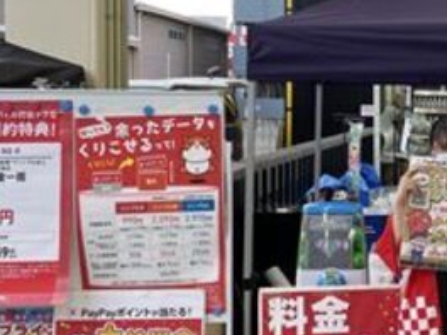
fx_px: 762
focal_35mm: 59
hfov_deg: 30.8
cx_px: 425
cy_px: 189
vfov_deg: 24.8
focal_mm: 4.2
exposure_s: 1/120
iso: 50
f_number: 1.6
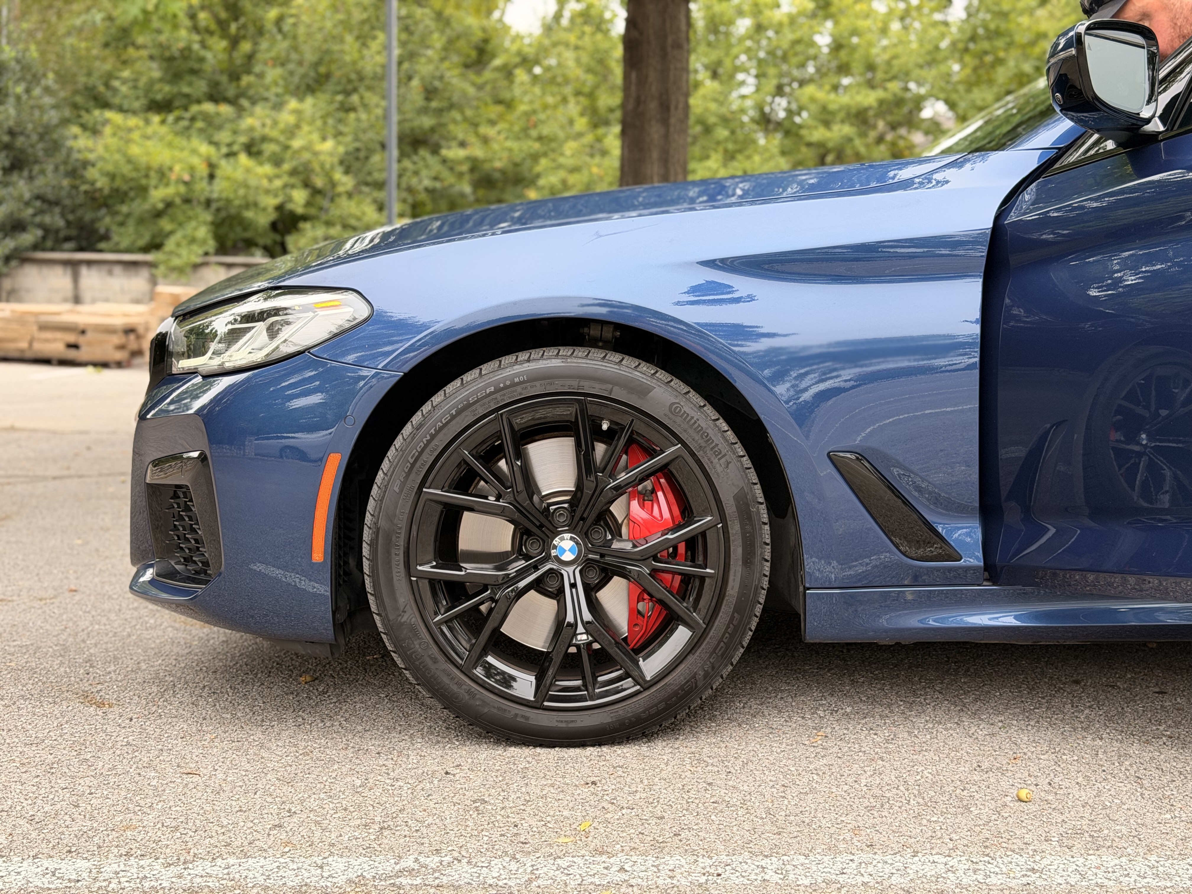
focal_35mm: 48
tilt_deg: -5.4
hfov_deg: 39.7
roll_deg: -0.7
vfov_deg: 30.3
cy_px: 447
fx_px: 1653
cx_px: 596
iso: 64
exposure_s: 1/248
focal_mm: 6.76
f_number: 1.78
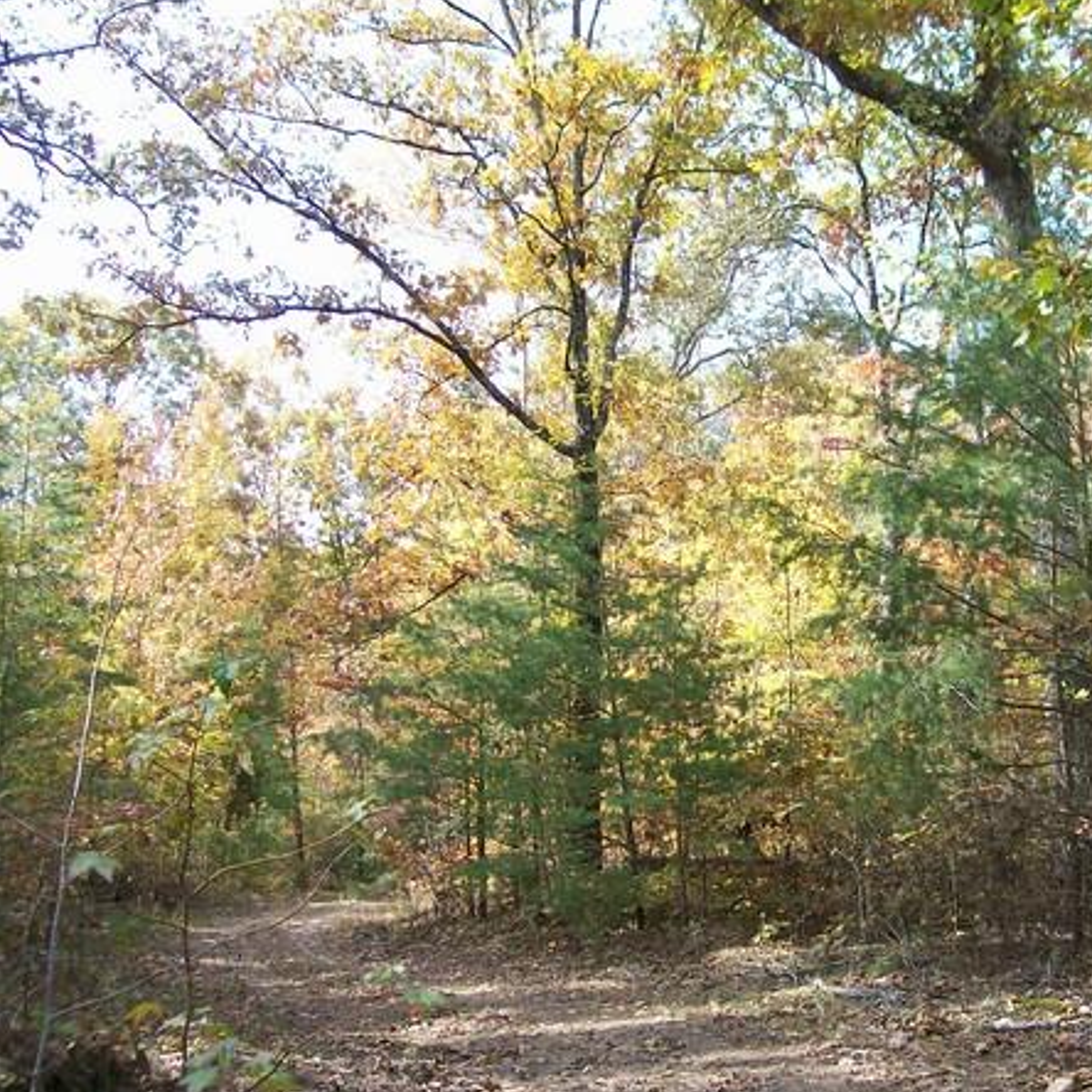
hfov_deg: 33.1
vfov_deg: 33.4
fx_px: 1820
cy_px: 547
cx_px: 716
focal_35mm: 51
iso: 80
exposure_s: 1/211
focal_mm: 6
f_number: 2.7
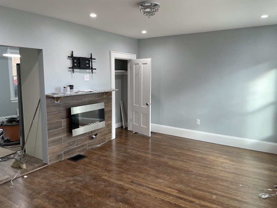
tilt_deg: -7.5
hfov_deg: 67.3
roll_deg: -1.2
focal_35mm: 26
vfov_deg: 53.1
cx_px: 138
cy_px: 104
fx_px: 208
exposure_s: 1/120
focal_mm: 4.2
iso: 125
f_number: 1.6
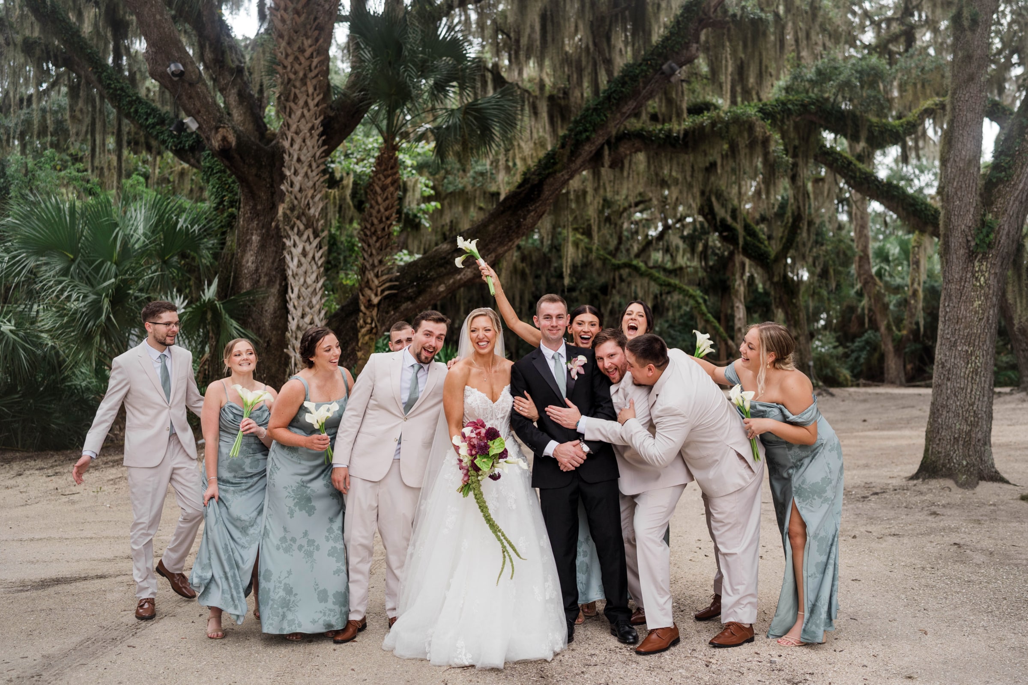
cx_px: 514
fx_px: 999
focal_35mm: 35
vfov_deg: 37.9
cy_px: 342
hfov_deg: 54.4
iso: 200
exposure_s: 1/320
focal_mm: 35
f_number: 2
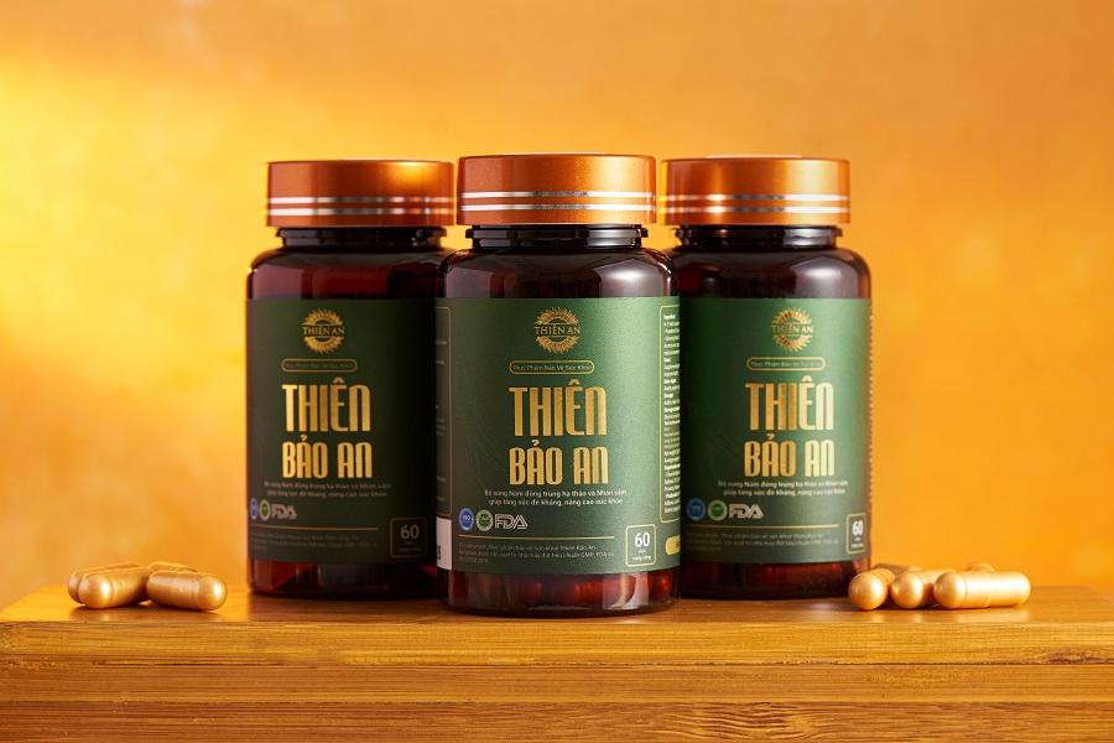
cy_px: 372
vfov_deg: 13.0
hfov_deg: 19.5
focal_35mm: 105
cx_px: 557
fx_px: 3249
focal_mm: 105
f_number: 11
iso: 160
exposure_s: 1/160
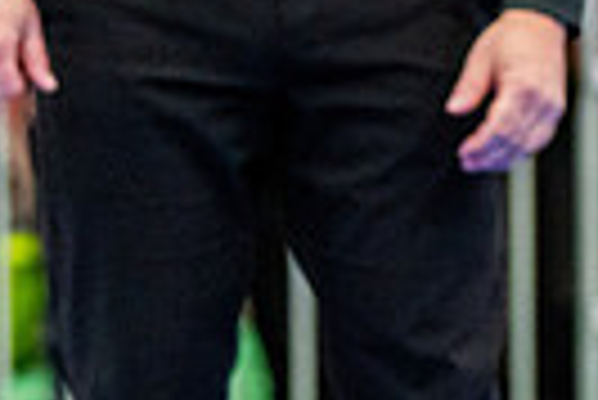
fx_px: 7417
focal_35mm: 446
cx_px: 369
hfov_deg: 4.6
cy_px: 735
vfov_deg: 3.1
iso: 5000
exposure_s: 1/500
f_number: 2.8
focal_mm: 102
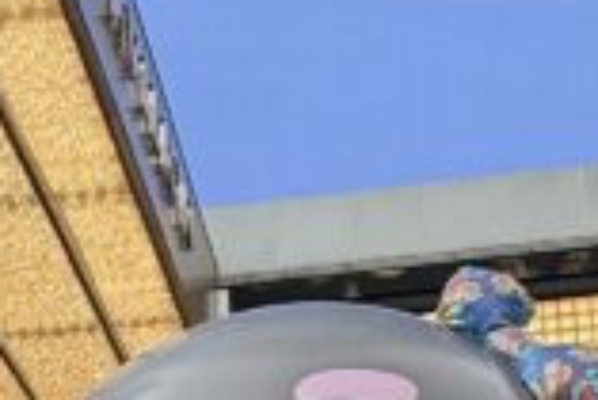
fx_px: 1579
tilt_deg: +10.6
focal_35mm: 95
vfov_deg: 12.3
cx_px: 209
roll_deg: -1.1
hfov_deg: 21.4
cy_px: 857
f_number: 2.2
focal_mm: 2.22
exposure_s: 1/99
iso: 50
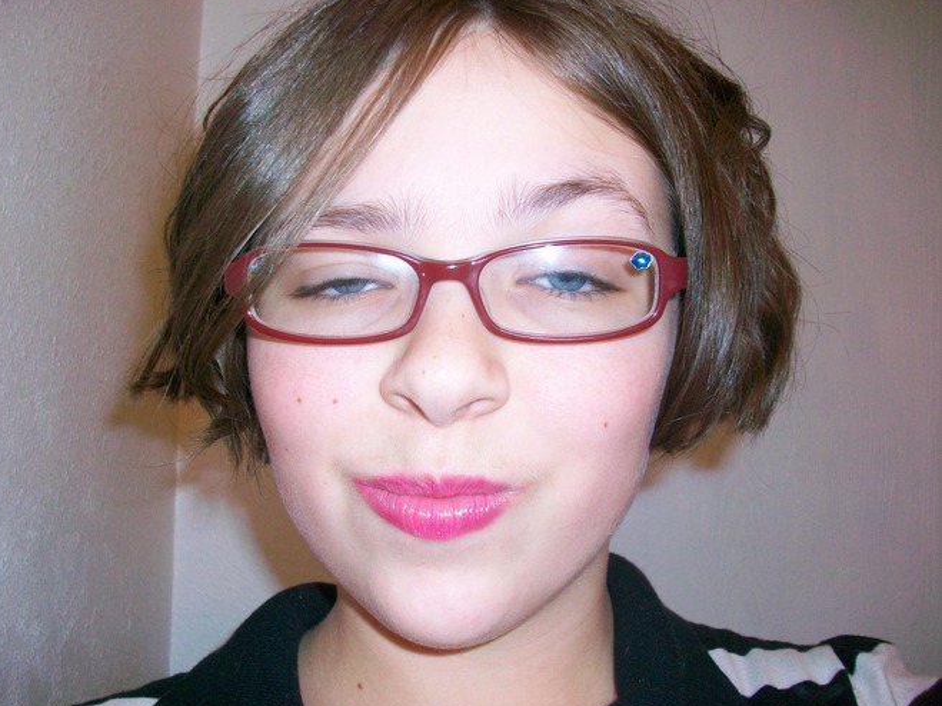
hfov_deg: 53.9
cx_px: 445
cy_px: 344
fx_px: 925
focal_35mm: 34
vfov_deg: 41.8
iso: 120
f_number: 2.8
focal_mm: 5.7
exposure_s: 1/60
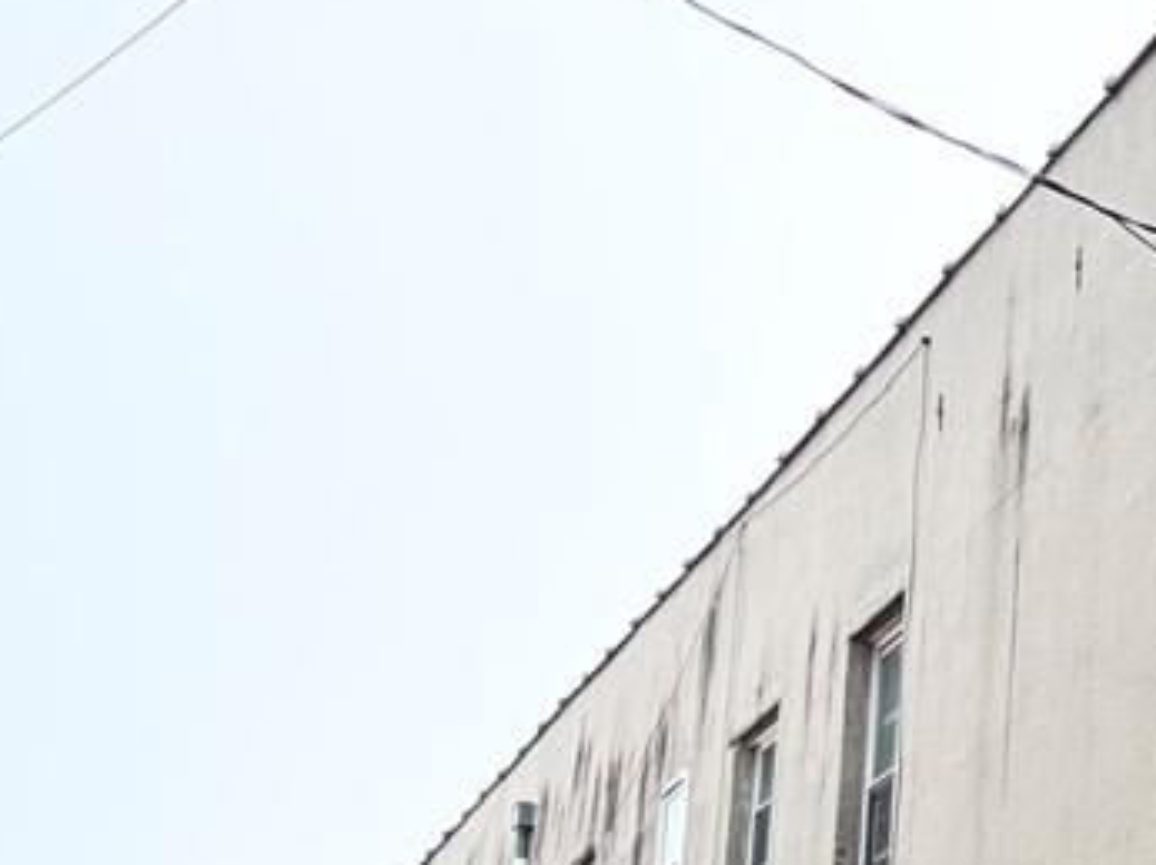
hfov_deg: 22.1
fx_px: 2570
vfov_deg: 18.0
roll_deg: -1.3
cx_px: 1607
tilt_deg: +11.9
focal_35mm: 77
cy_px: 1099
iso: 50
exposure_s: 1/194
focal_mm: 5.96
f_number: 1.6
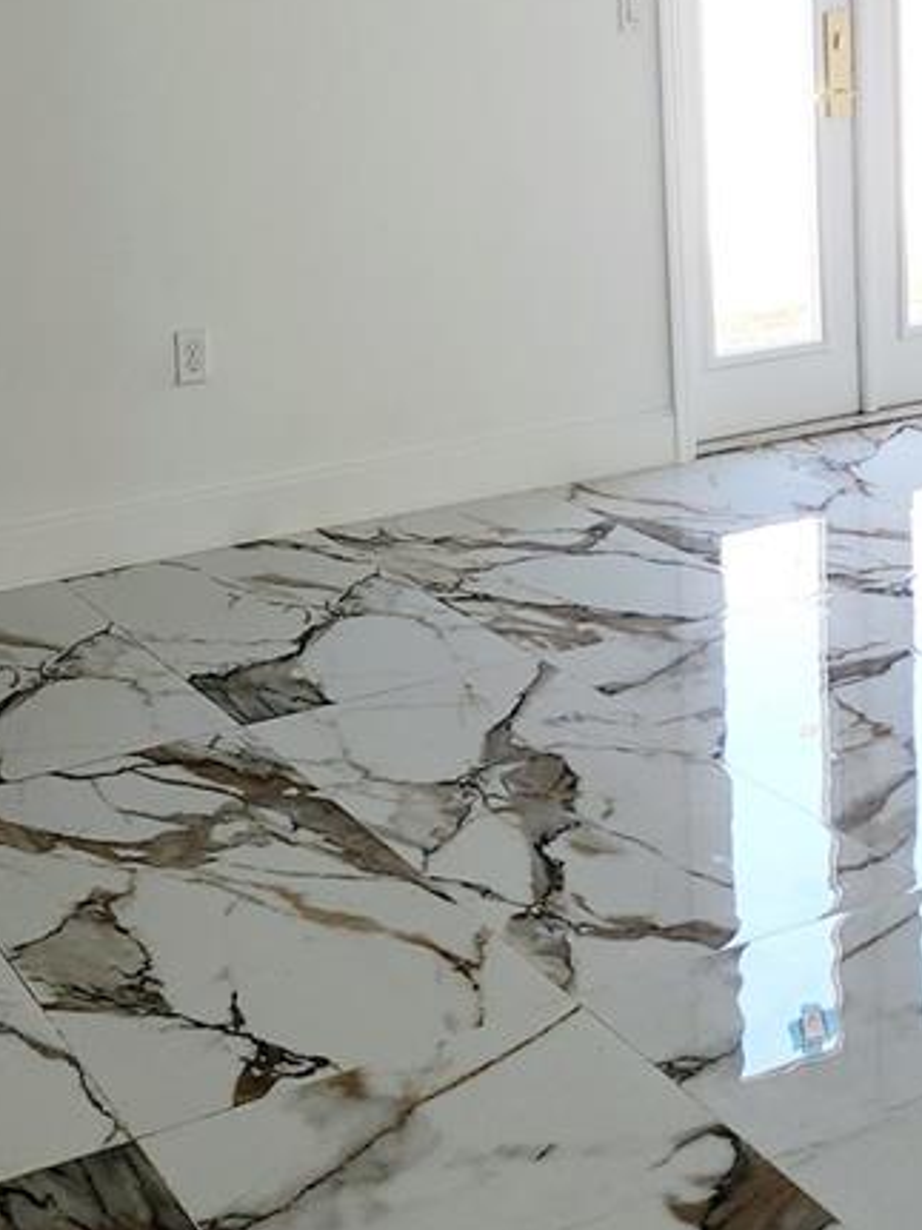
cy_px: 277
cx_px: 577
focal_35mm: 64
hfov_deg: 22.9
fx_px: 2274
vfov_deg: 29.7
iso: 16
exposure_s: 1/60.2
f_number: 1.8
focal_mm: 6.4
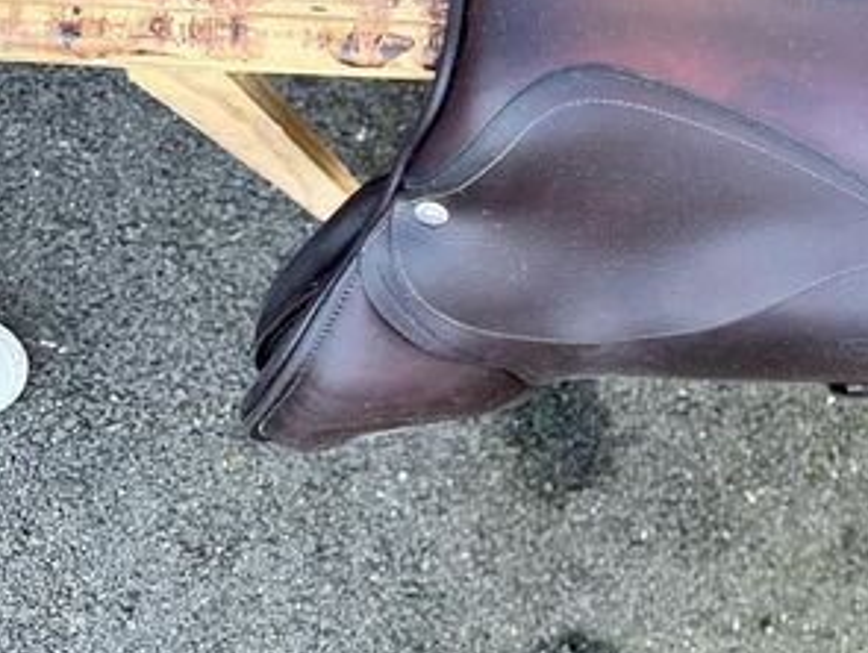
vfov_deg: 26.7
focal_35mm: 52
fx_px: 1305
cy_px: 12
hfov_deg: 32.7
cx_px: 930
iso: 200
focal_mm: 6.86
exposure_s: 1/121
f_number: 1.78
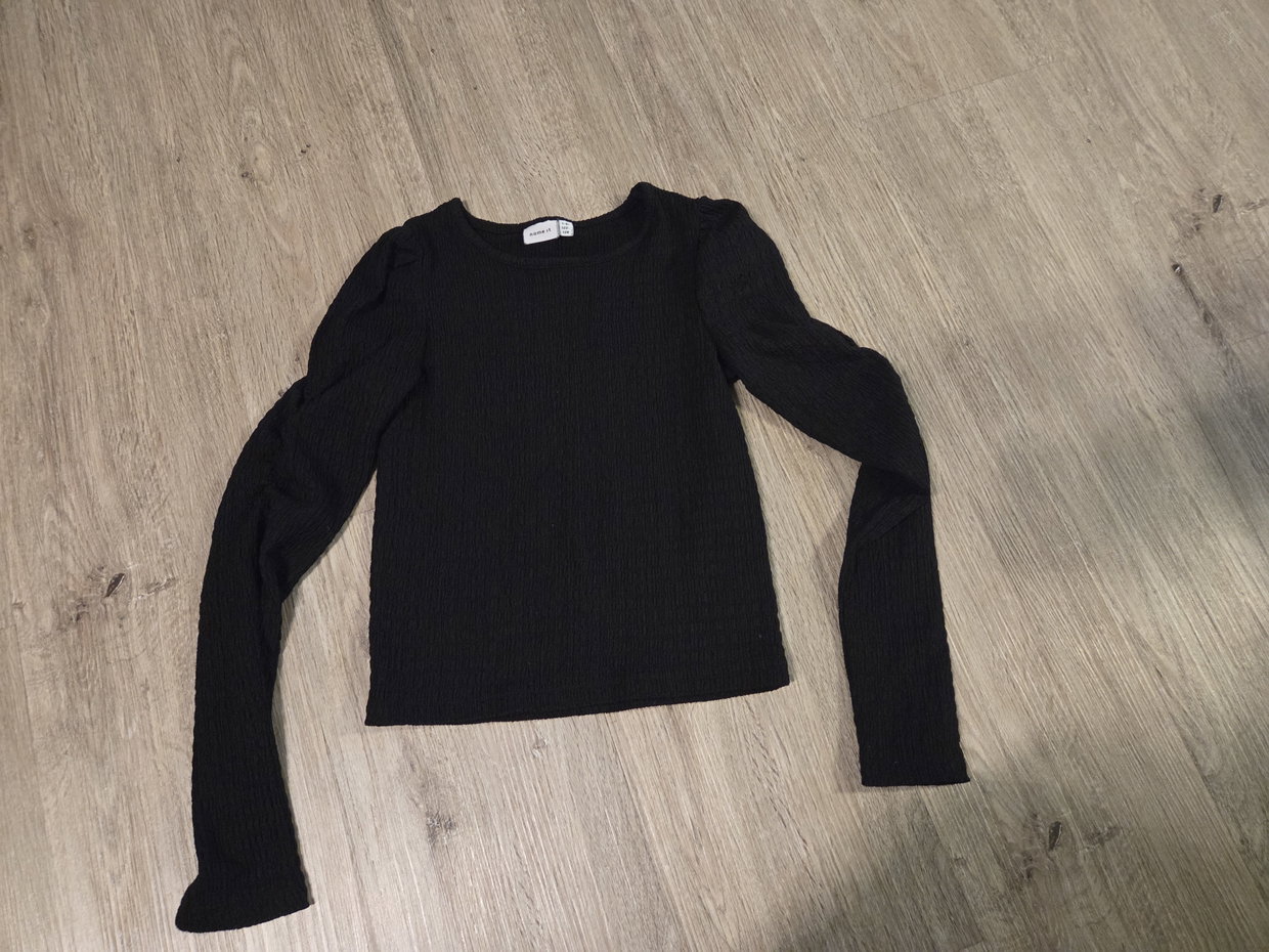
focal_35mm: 23
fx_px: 843
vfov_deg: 58.9
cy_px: 476
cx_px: 634
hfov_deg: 73.9
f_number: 1.8
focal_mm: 5.4
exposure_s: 1/100
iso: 2500
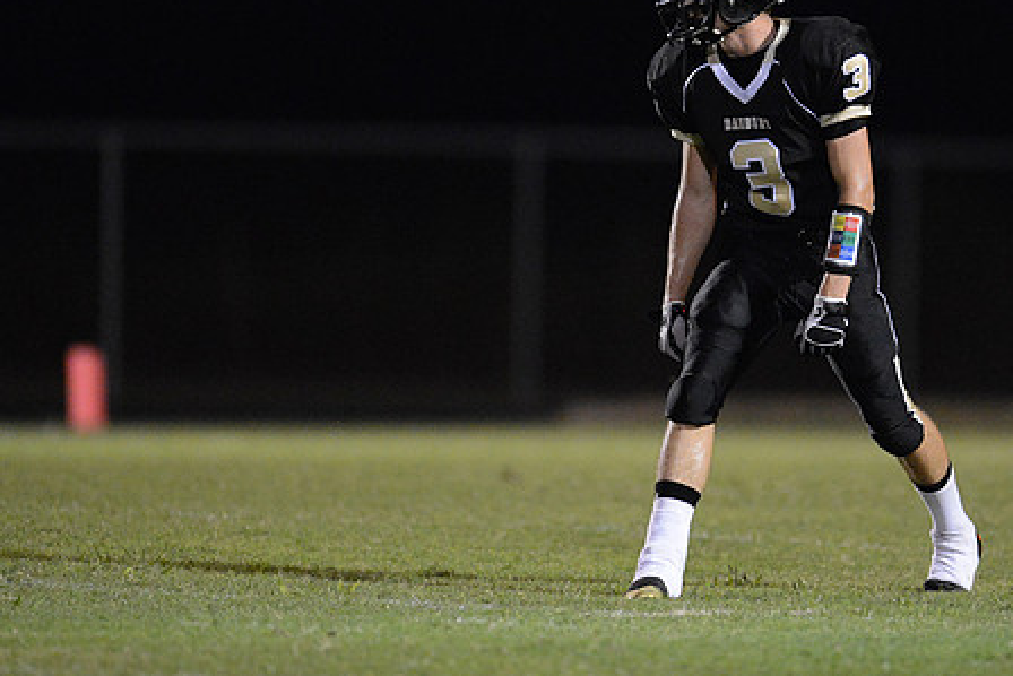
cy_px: 243
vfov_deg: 2.7
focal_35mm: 518
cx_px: 638
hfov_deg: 4.0
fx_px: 14580
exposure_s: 1/640
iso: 12800
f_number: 2.8
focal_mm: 400
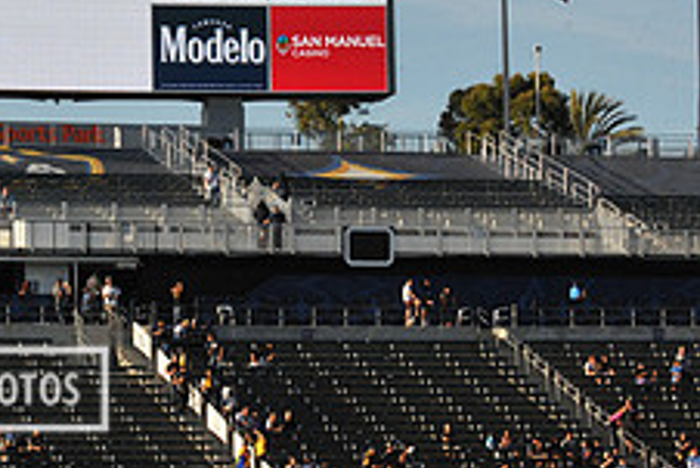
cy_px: -77
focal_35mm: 205
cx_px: -112
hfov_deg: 9.9
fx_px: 3989
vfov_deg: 6.7
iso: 1600
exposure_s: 1/1000
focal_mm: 80
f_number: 16
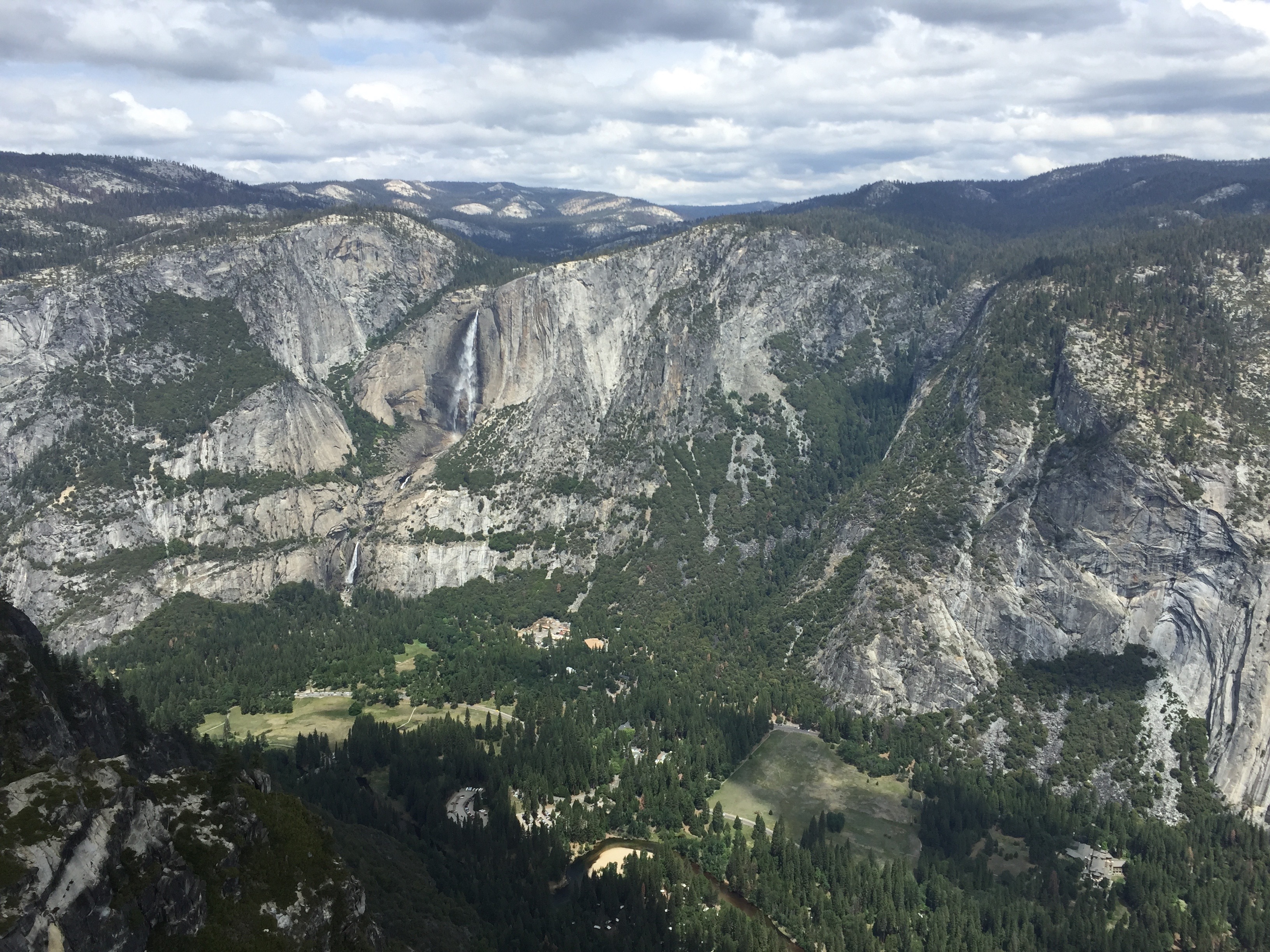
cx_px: 635
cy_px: 476
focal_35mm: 29
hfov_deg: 61.7
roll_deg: +0.1
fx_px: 1064
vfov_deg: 48.2
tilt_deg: -12.4
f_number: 2.2
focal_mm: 4.15
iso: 32
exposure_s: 1/1799
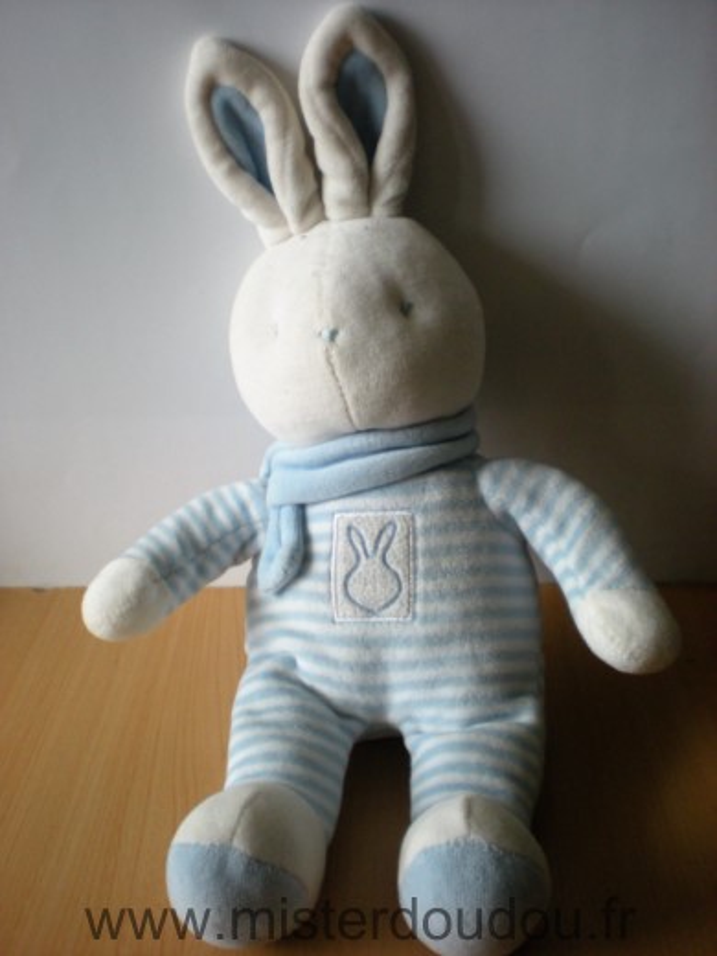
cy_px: 478
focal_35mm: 38
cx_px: 358
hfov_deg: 37.7
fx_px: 1049
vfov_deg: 49.0
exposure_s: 1/48.5
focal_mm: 6.3
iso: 200
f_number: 3.1
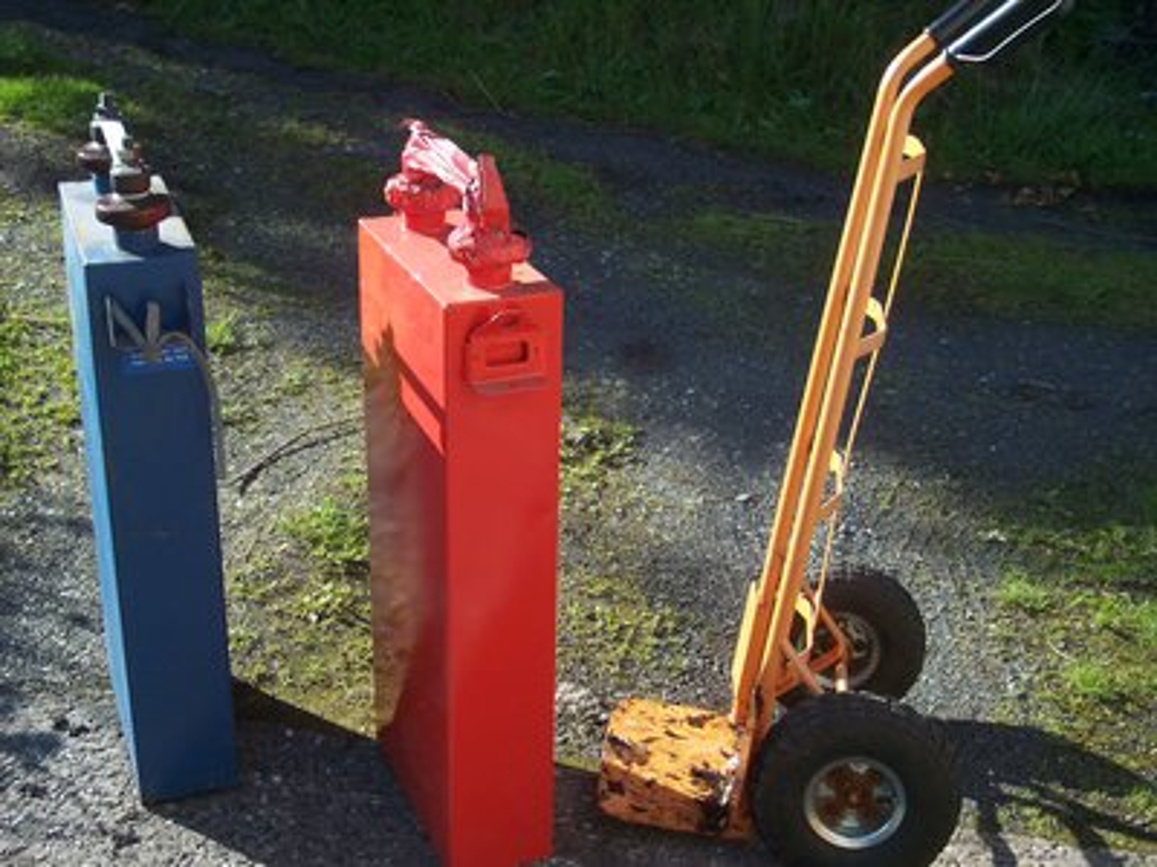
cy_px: 434
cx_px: 578
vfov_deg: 28.6
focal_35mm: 51
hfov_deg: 37.5
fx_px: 1705
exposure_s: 1/500
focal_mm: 10.7
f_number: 3.4
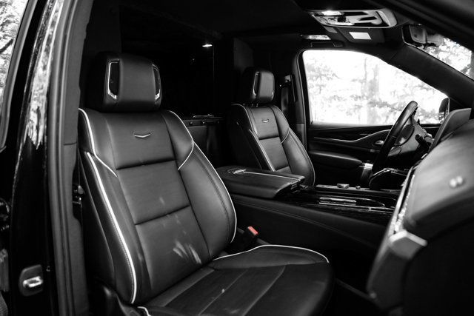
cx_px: 237
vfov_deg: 53.2
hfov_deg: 73.7
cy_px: 158
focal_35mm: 24
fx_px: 316
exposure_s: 1/200
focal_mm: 24
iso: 1600
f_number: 2.8
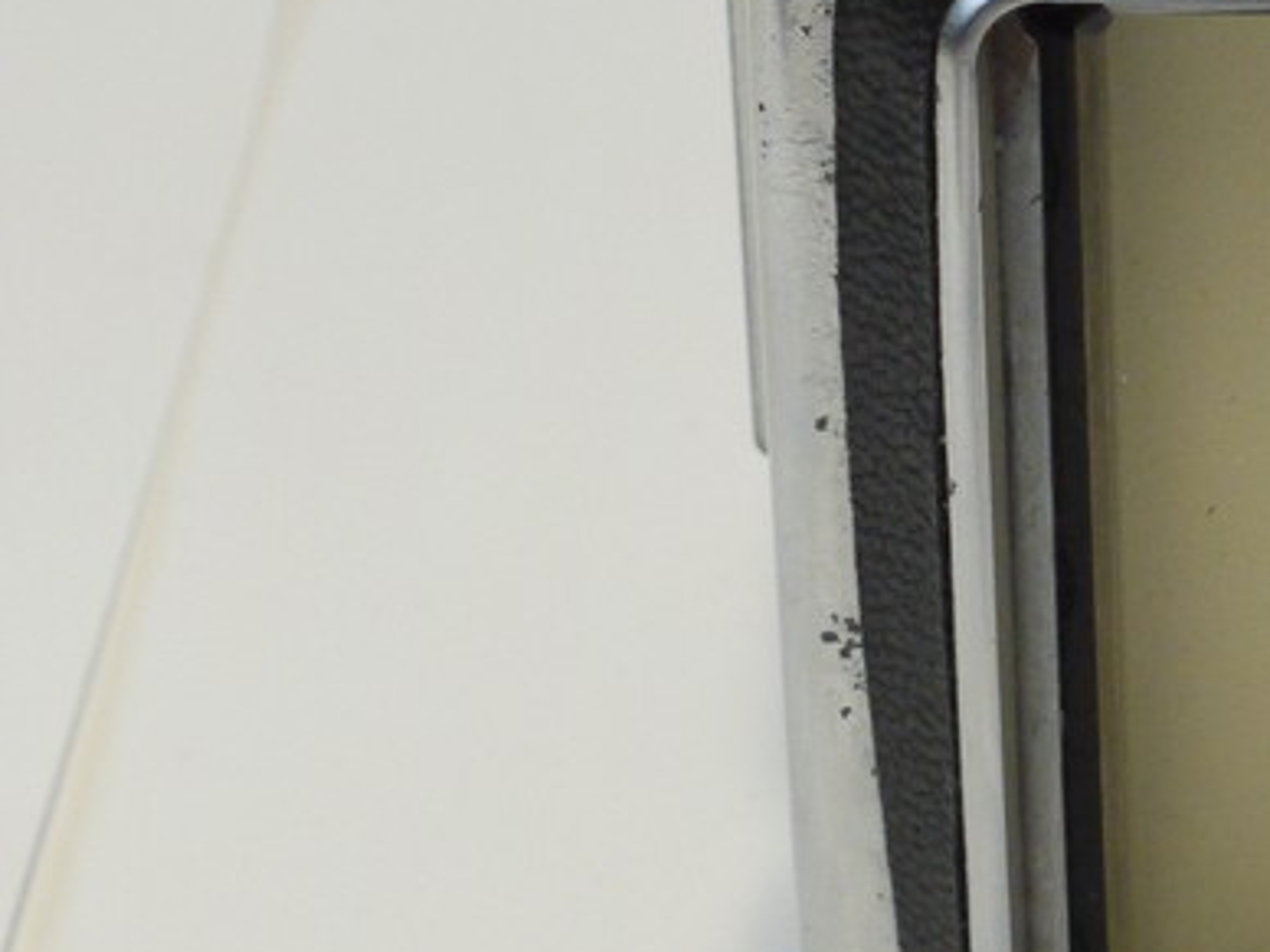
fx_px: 5907
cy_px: 167
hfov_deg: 11.9
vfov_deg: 9.2
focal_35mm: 161
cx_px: 1754
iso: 800
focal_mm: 26
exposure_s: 1/25
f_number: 11
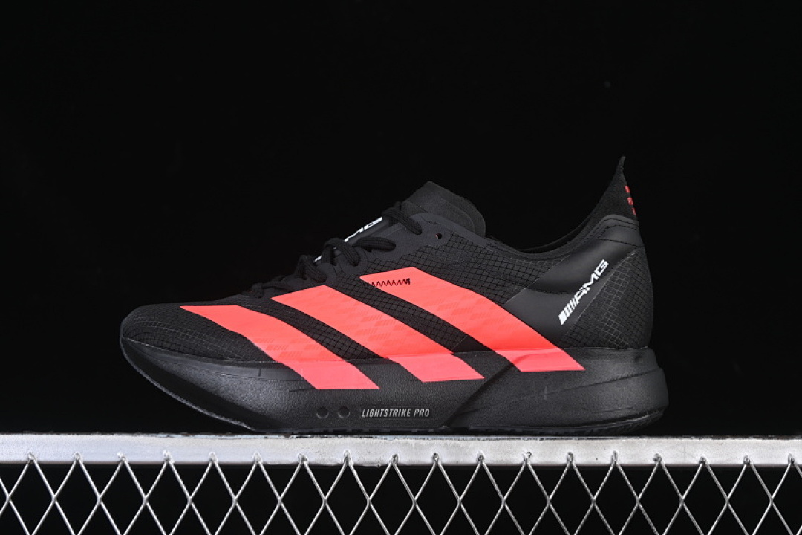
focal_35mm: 75
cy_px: 268
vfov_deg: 18.2
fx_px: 1671
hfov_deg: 27.0
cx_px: 401
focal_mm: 50
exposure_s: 1/60
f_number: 6.3
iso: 160
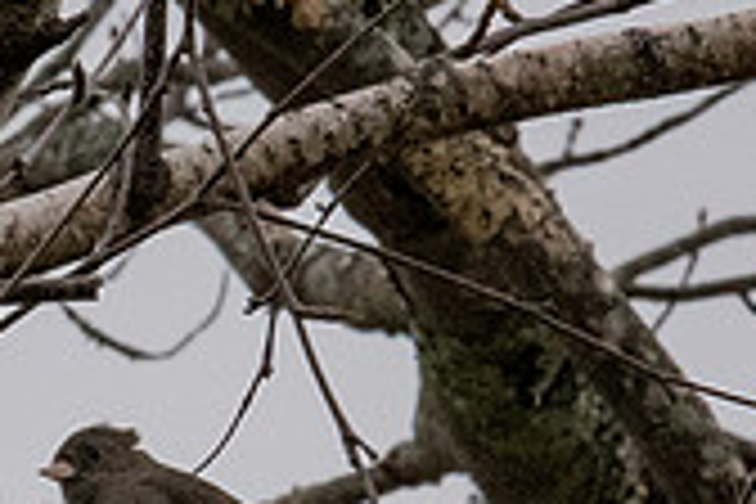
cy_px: 510
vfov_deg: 0.8
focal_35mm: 1682
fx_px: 35319
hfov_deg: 1.2
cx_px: 104
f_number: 16
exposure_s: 1/1000
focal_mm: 200
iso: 2000
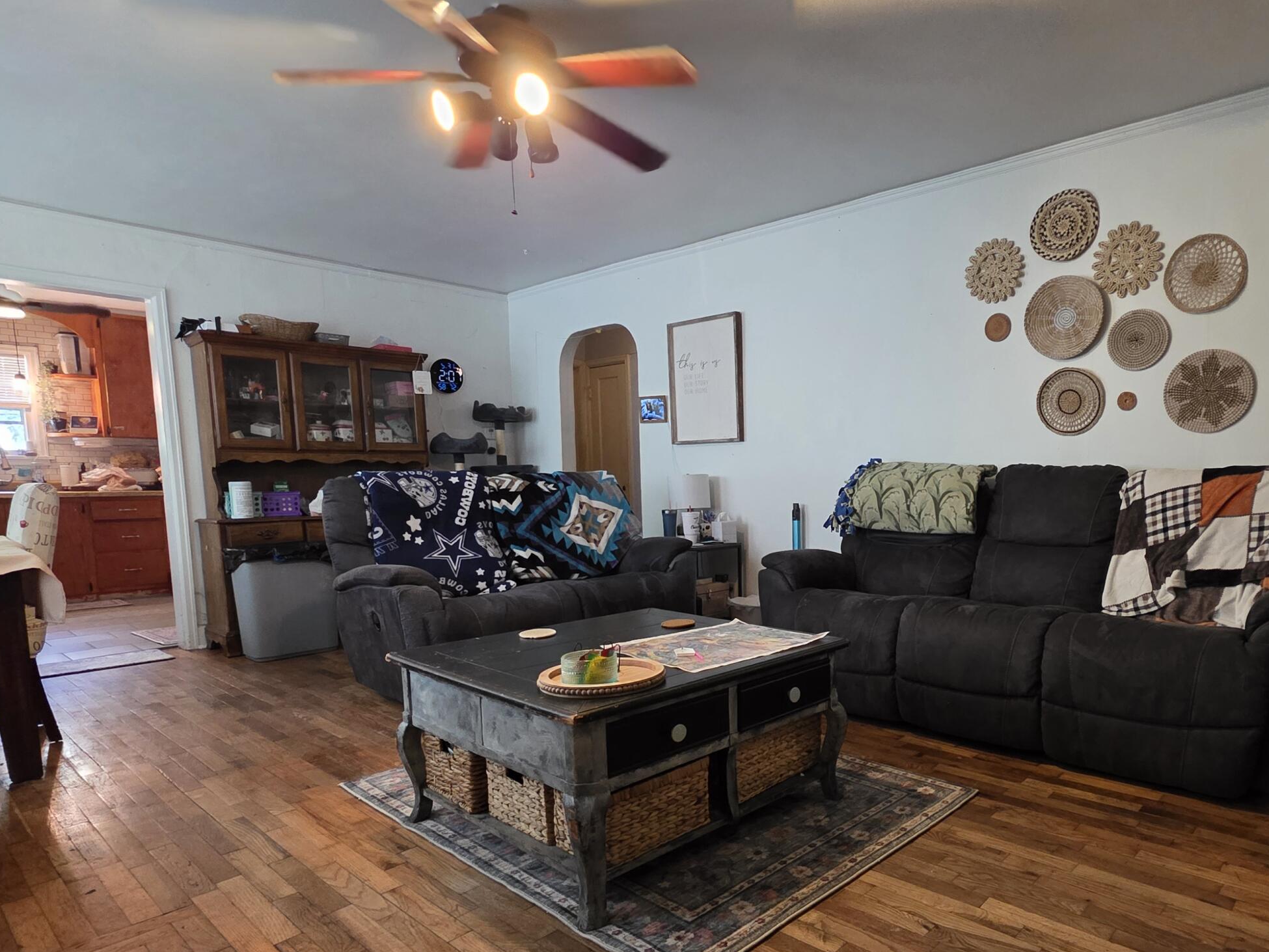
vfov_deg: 65.4
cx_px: 825
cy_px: 565
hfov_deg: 79.6
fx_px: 733
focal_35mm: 20
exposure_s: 1/60
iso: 640
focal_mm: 2.2
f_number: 1.9
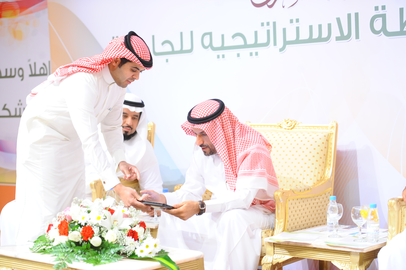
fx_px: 789
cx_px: 203
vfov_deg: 19.4
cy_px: 135
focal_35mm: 70
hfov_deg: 28.9
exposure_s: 1/60
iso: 2000
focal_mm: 70
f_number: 2.8
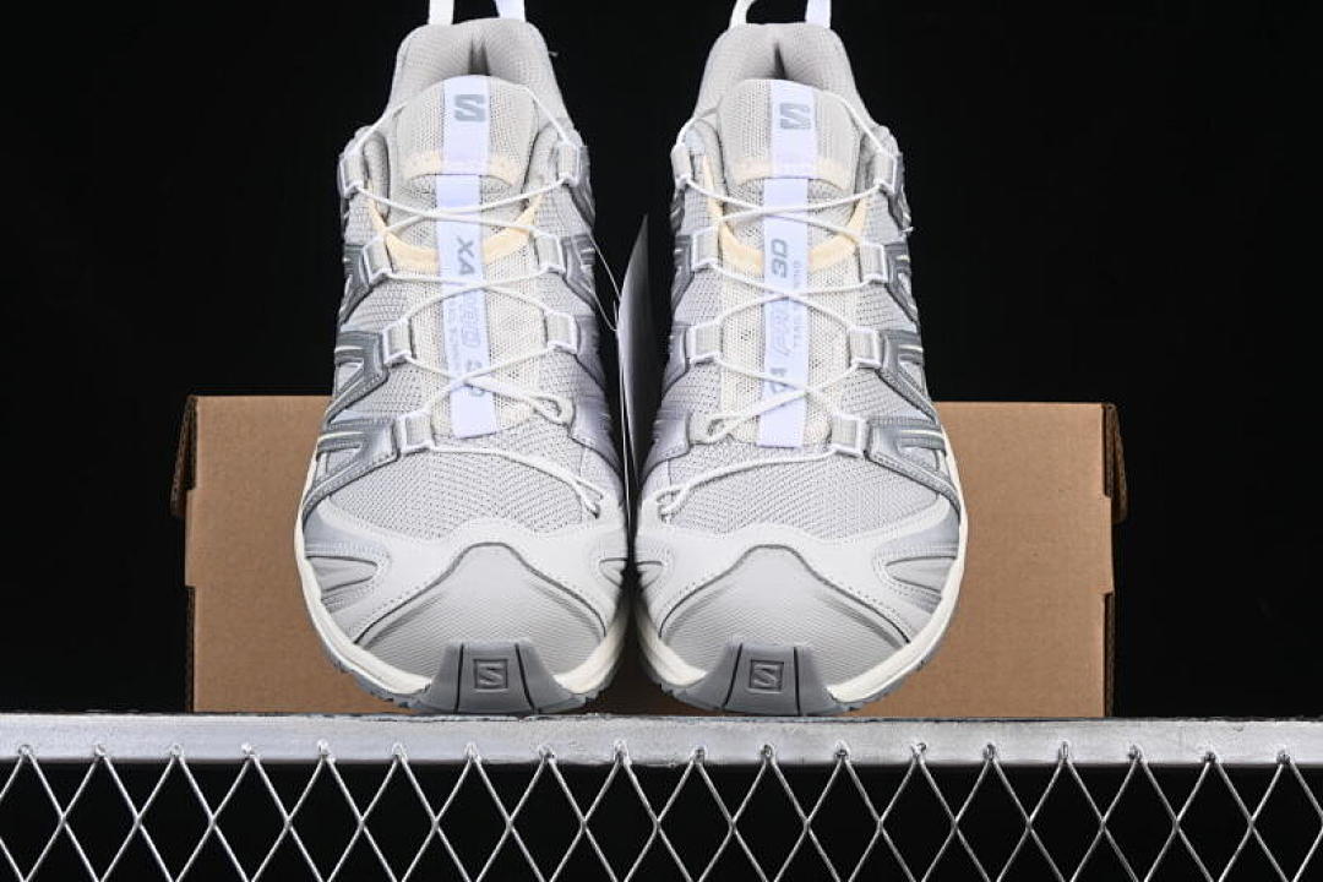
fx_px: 2756
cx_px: 662
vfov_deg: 18.2
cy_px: 441
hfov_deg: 27.0
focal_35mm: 75
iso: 160
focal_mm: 50
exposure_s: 1/80
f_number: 8
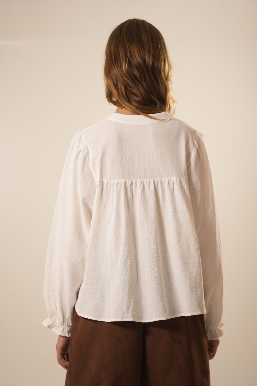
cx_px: 128
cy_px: 193
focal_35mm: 146
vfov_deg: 14.1
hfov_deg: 9.4
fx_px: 1563
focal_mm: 146
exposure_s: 1/125
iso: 1000
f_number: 4
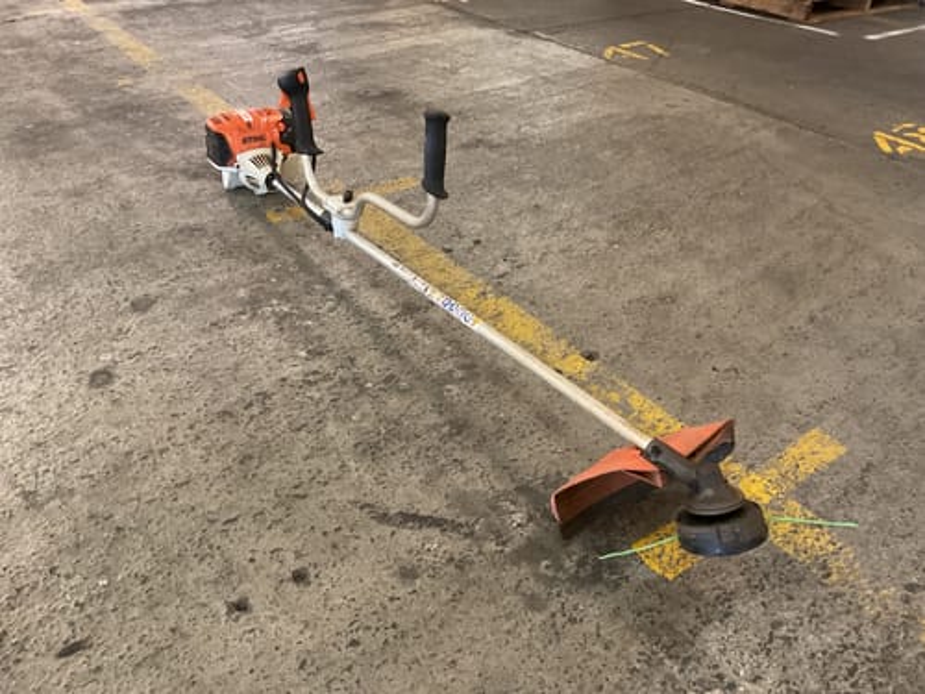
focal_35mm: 29
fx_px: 775
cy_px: 347
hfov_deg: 61.7
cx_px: 462
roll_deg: -3.6
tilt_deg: -36.6
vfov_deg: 48.2
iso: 320
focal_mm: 3
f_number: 1.8
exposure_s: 1/25
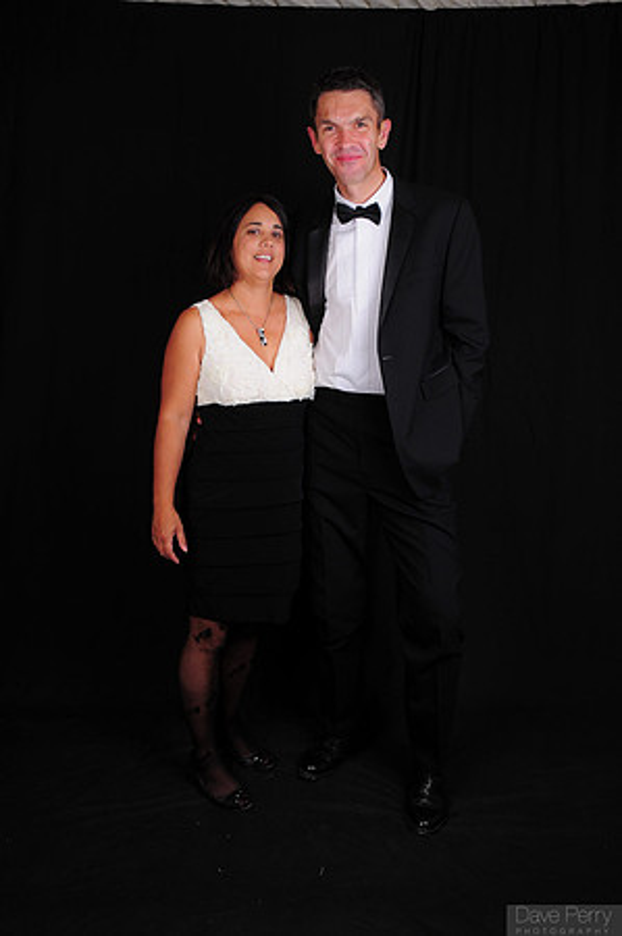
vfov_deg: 57.3
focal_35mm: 33
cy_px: 468
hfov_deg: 39.9
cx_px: 311
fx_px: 857
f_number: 8
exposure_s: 1/125
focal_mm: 22
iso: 200
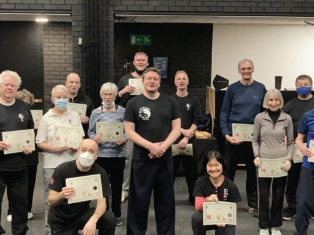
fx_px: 517
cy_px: 116
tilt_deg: -8.5
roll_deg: -0.9
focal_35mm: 57
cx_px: 140
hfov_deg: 33.8
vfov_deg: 25.6
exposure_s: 1/30
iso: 400
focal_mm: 3.99
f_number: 1.8
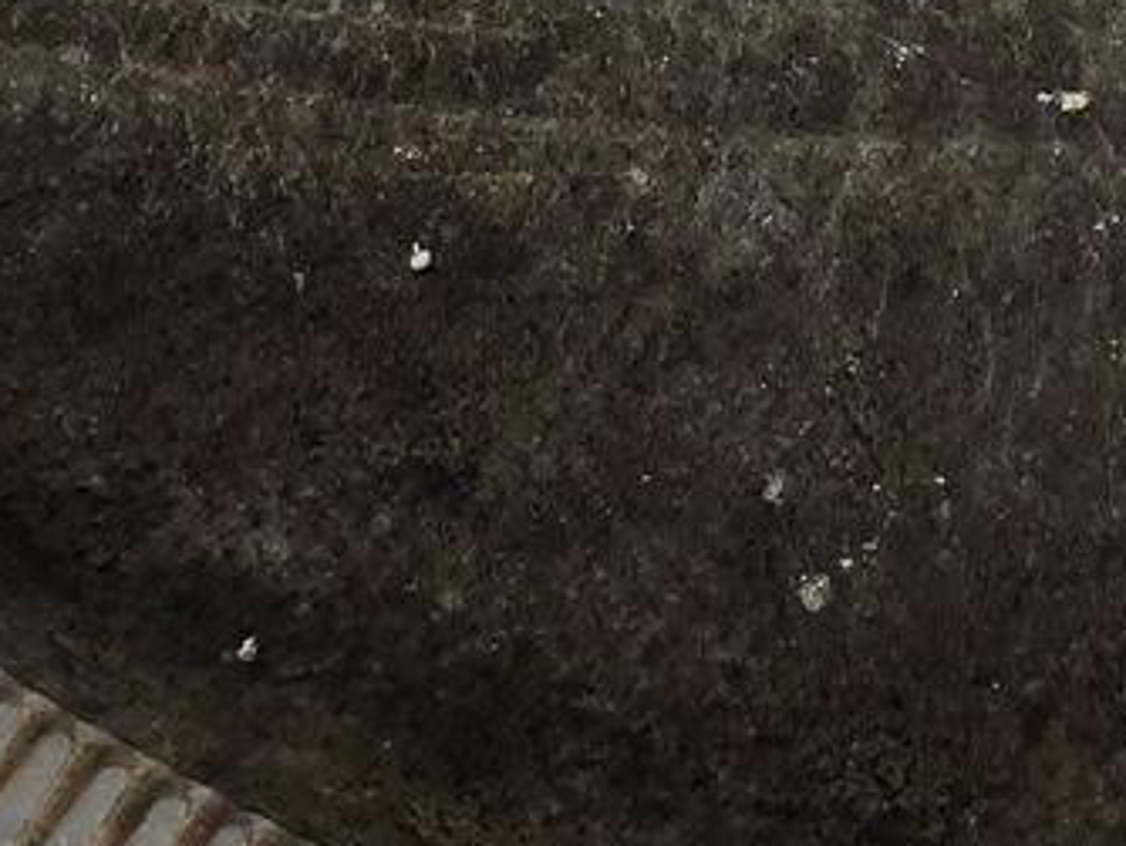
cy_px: -300
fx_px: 5697
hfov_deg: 11.1
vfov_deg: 8.4
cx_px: 1204
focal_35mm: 175
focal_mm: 3.99
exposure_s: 1/1845
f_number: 1.8
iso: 20
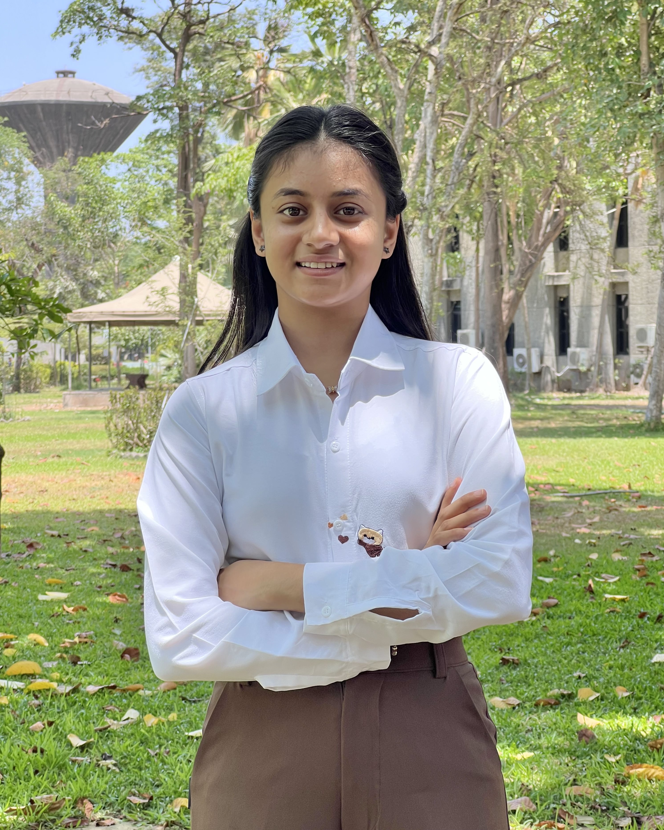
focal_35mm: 81
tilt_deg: +0.0
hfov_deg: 18.9
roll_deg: +1.4
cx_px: 329
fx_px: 1990
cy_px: 385
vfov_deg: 23.6
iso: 32
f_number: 2.8
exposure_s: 1/128
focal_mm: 9
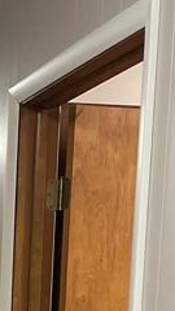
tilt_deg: -6.7
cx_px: -206
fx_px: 998
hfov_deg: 9.2
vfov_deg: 16.5
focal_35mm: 121
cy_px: 426
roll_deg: -0.4
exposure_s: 1/60
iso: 400
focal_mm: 4.2
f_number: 1.6
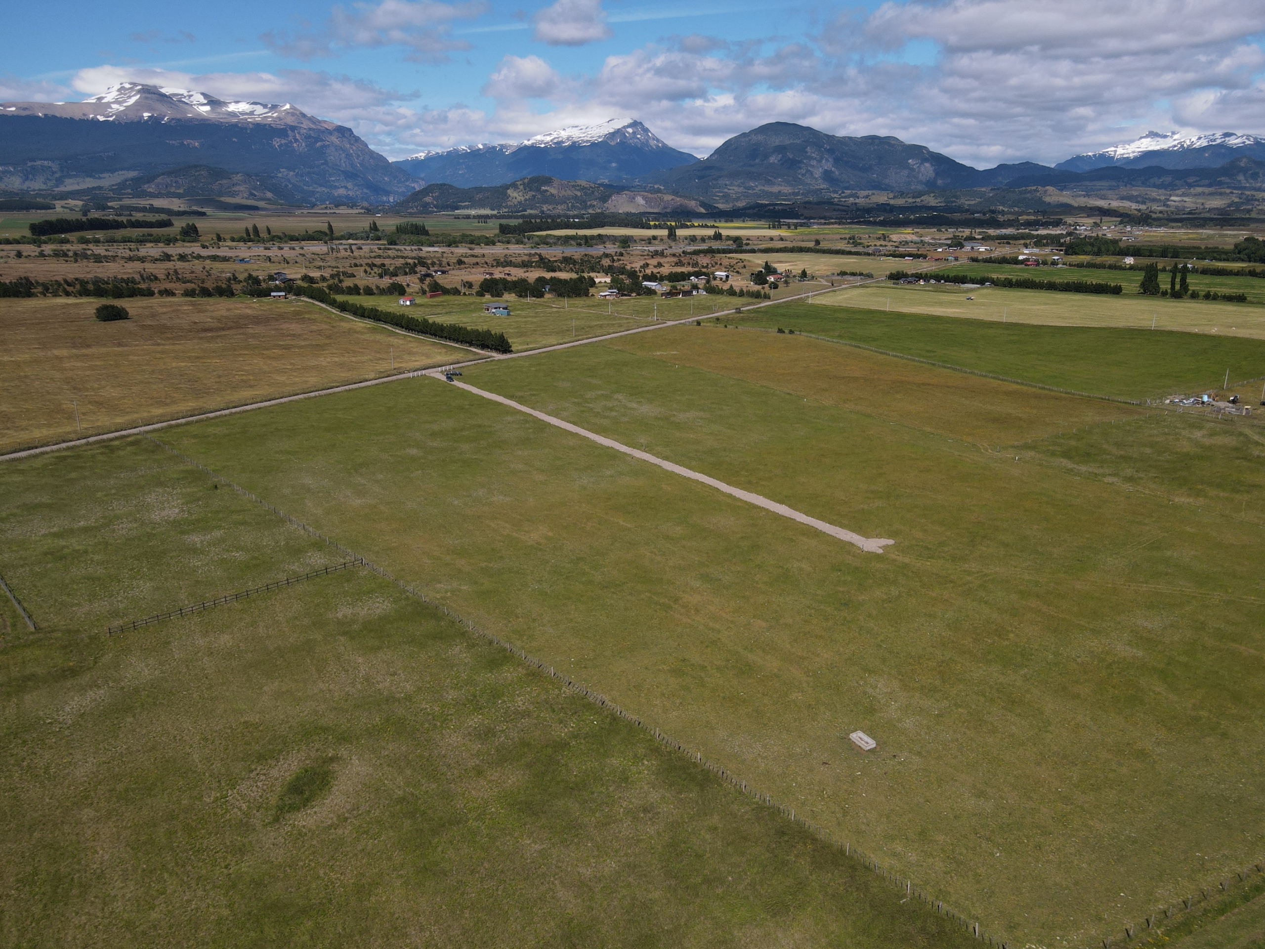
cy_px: 474
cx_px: 632
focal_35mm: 24
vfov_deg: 56.8
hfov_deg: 71.6
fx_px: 877
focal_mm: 4.5
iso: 100
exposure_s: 1/1000
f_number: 2.8
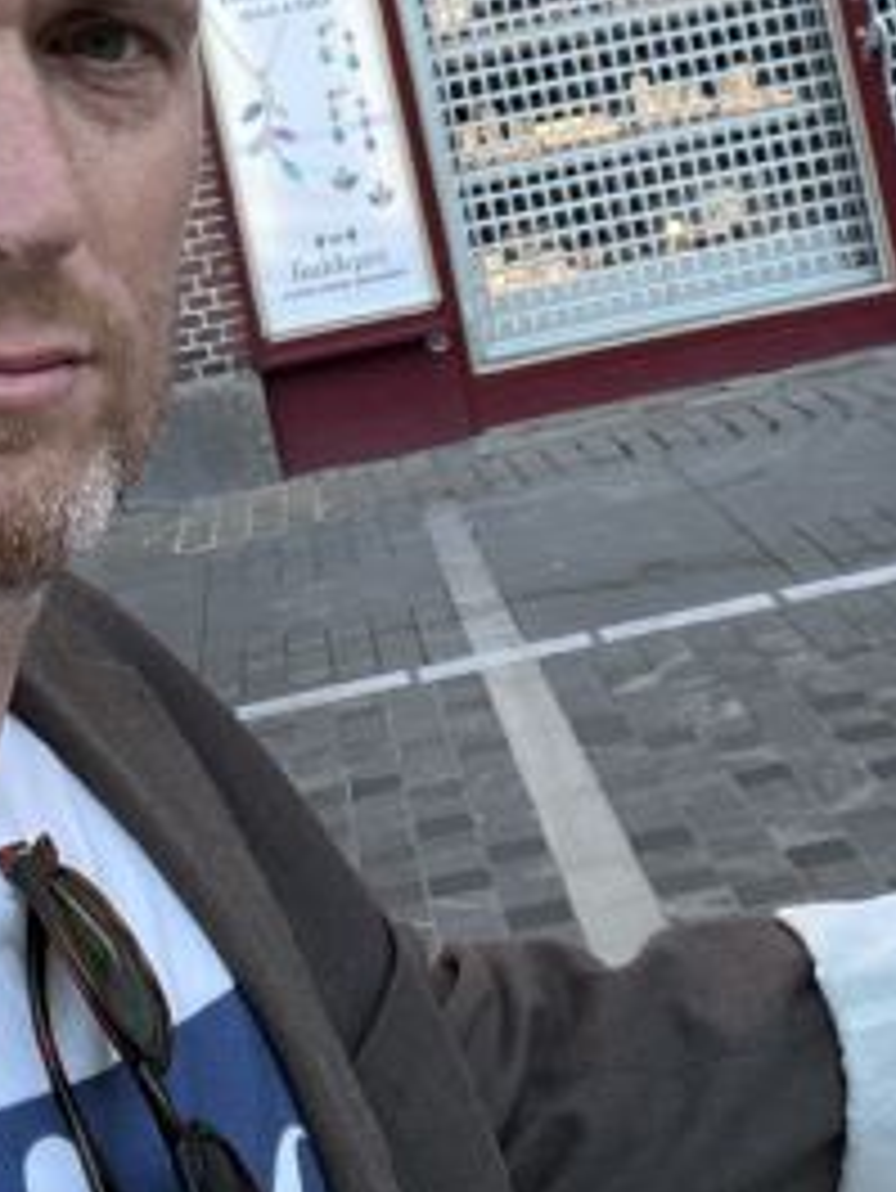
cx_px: 293
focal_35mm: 68
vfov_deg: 27.1
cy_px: 36
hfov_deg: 21.5
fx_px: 2345
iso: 40
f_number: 2.2
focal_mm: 2.71
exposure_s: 1/121
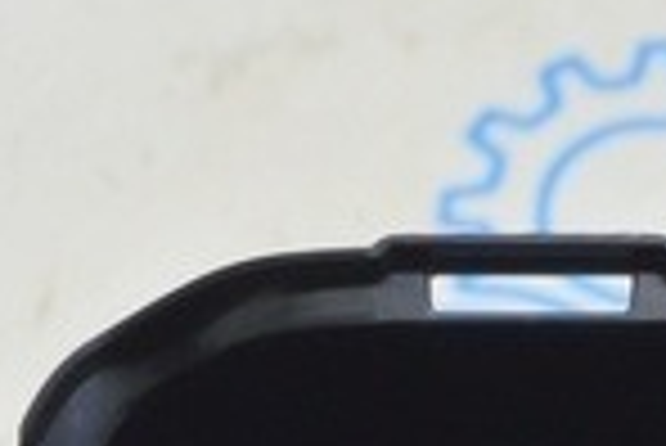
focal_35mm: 269
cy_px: 1133
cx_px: 950
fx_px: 4981
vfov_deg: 5.0
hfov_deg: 7.5
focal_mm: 26
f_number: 5.6
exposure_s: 1/20
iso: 400
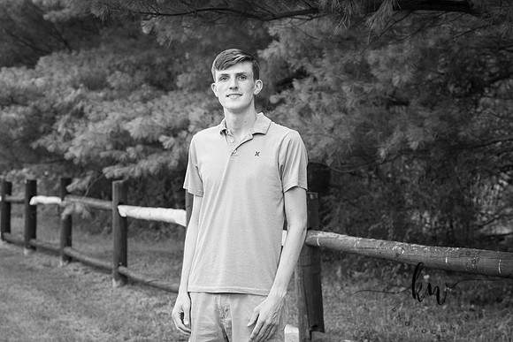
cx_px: 256
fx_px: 1311
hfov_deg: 22.1
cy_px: 171
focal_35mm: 92
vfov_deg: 14.9
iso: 500
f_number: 6.3
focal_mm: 92
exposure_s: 1/200
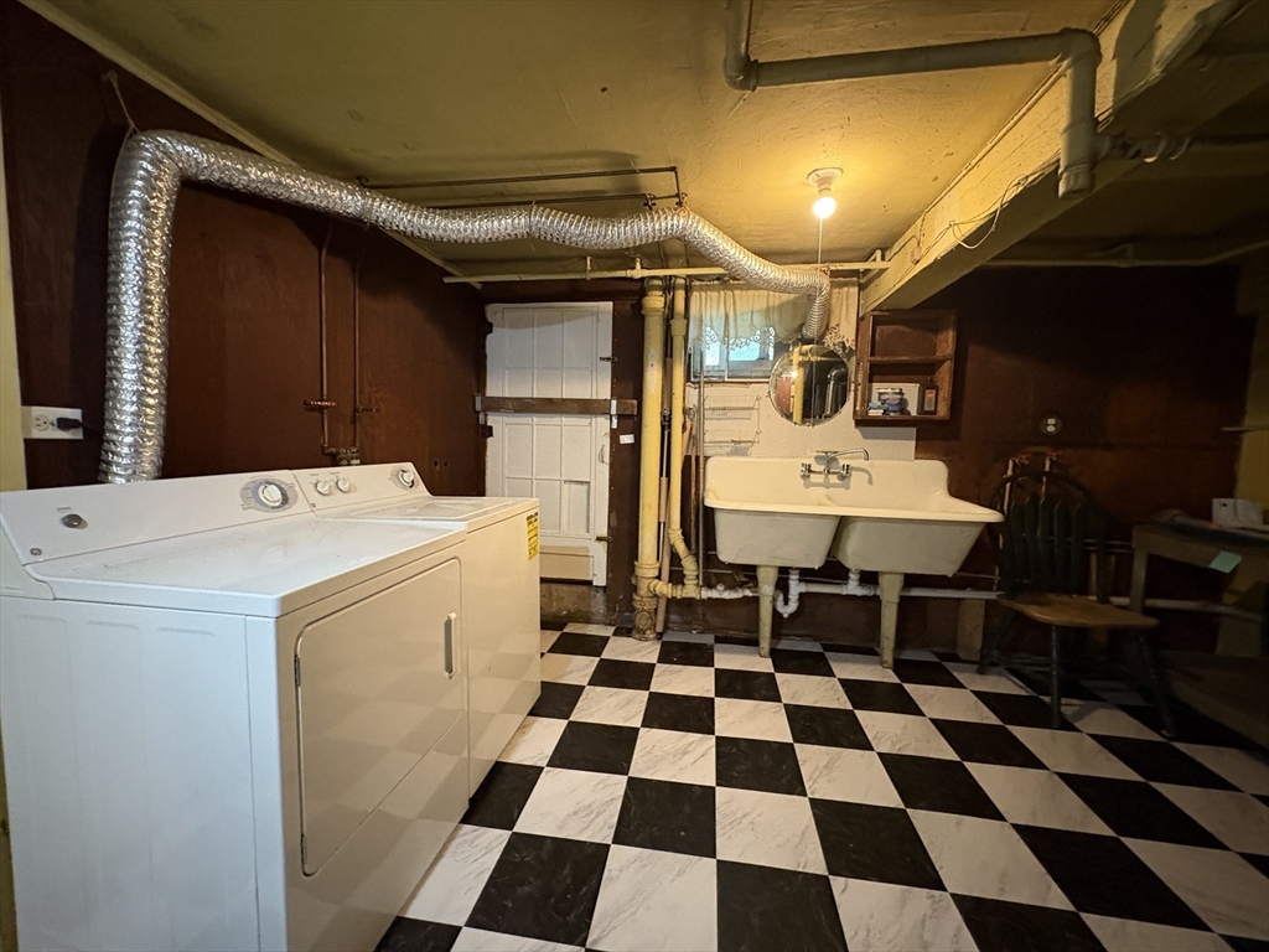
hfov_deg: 102.1
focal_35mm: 14
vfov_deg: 85.7
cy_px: 476
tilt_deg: -6.2
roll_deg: -3.1
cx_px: 634
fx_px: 513
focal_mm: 2.22
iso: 1000
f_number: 2.2
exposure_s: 1/40
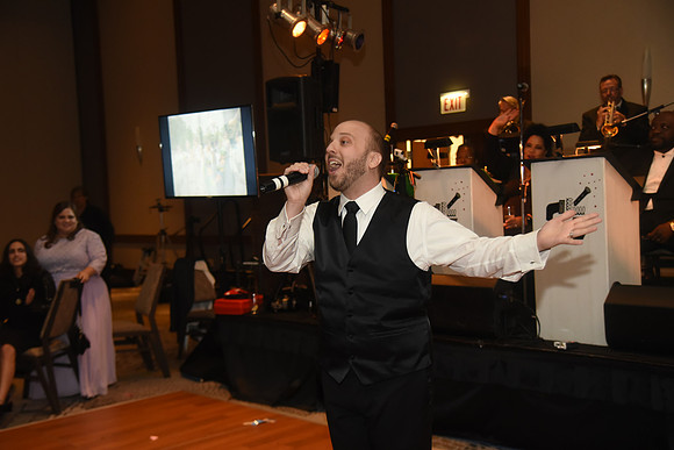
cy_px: 225
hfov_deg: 43.6
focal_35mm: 45
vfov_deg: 29.9
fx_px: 843
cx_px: 337
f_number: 3.5
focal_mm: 45
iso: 3200
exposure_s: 1/80
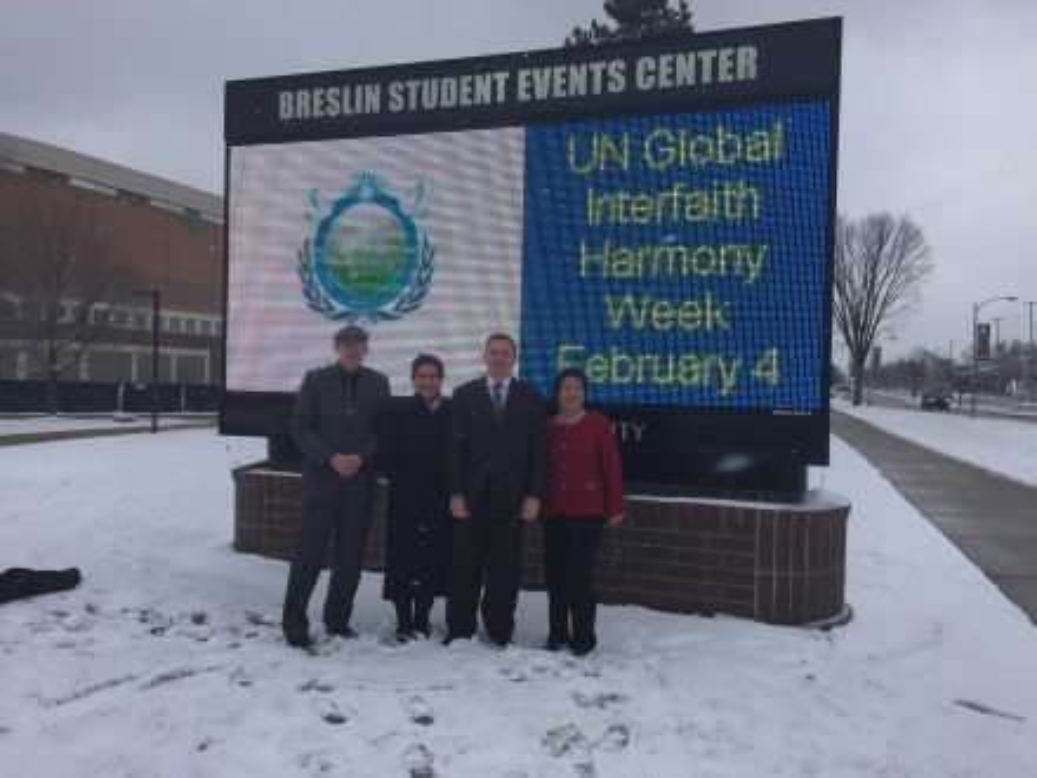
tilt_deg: -1.4
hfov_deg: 61.7
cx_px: 518
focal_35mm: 29
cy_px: 389
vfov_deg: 48.2
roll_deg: -0.1
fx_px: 869
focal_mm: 4.15
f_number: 2.2
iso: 32
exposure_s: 1/807
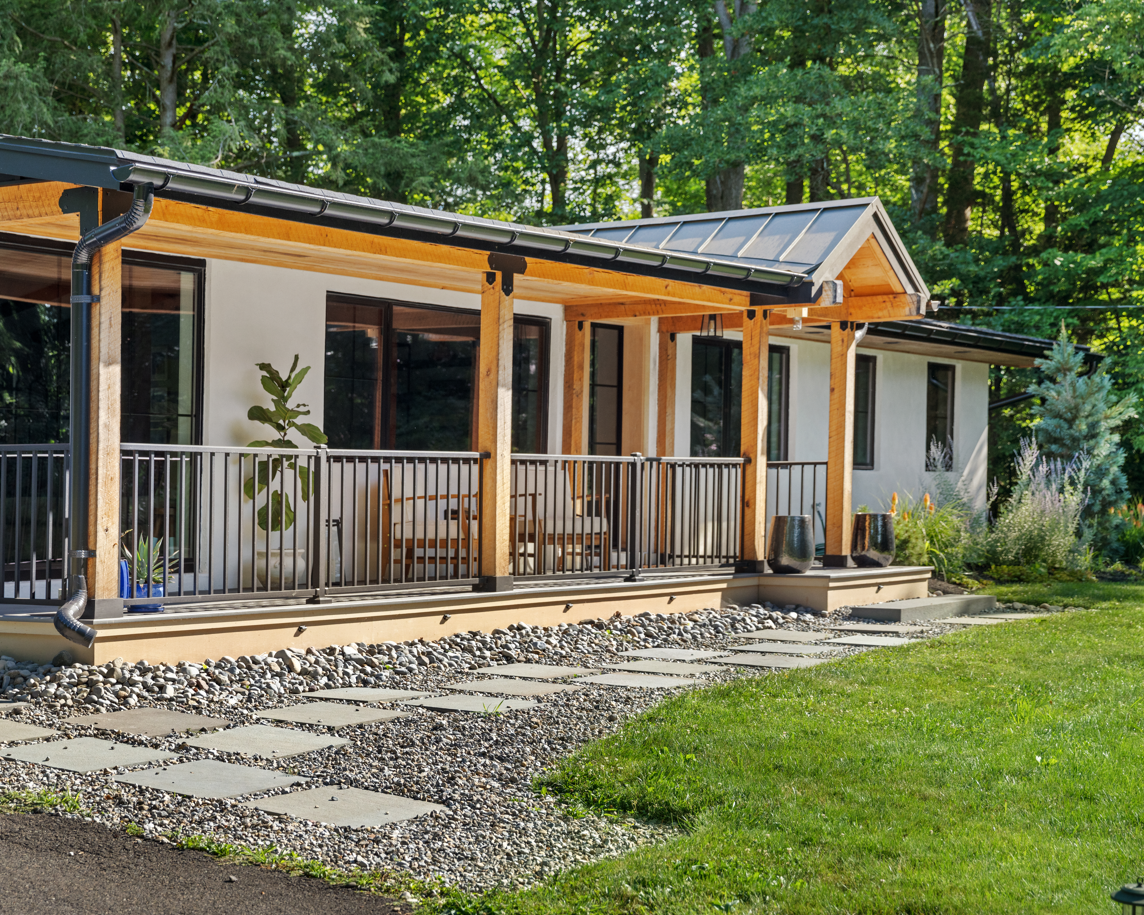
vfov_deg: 25.4
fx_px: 2031
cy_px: 459
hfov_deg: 31.4
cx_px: 498
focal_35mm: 60
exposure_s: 1/400
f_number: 3.5
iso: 400
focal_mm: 53
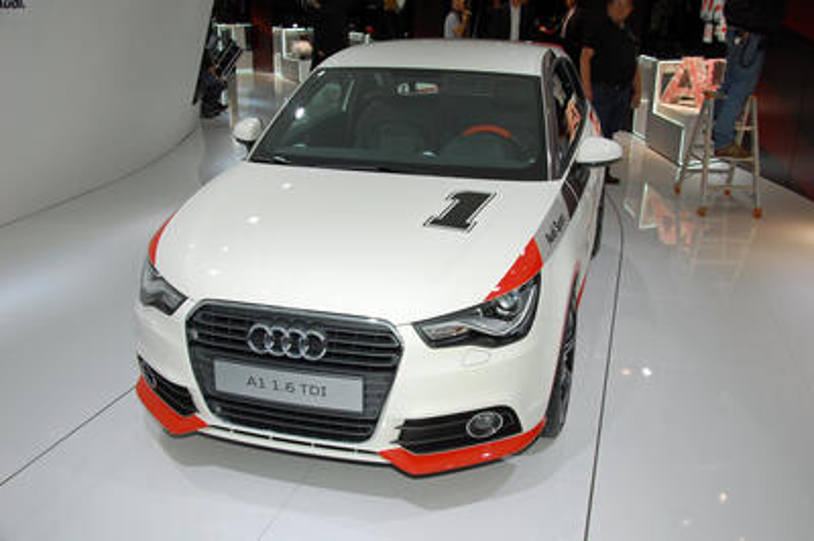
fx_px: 813
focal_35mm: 36
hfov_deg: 53.2
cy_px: 270
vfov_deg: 36.8
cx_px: 407
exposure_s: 1/125
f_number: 5.6
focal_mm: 24
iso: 200
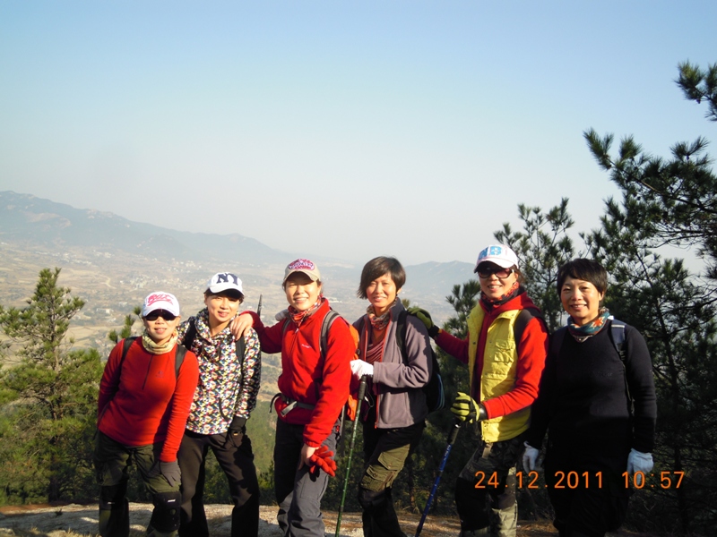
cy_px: 268
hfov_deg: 63.4
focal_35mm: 28
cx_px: 358
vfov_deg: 49.7
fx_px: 580
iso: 100
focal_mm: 5
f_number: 2.7
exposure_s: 1/640
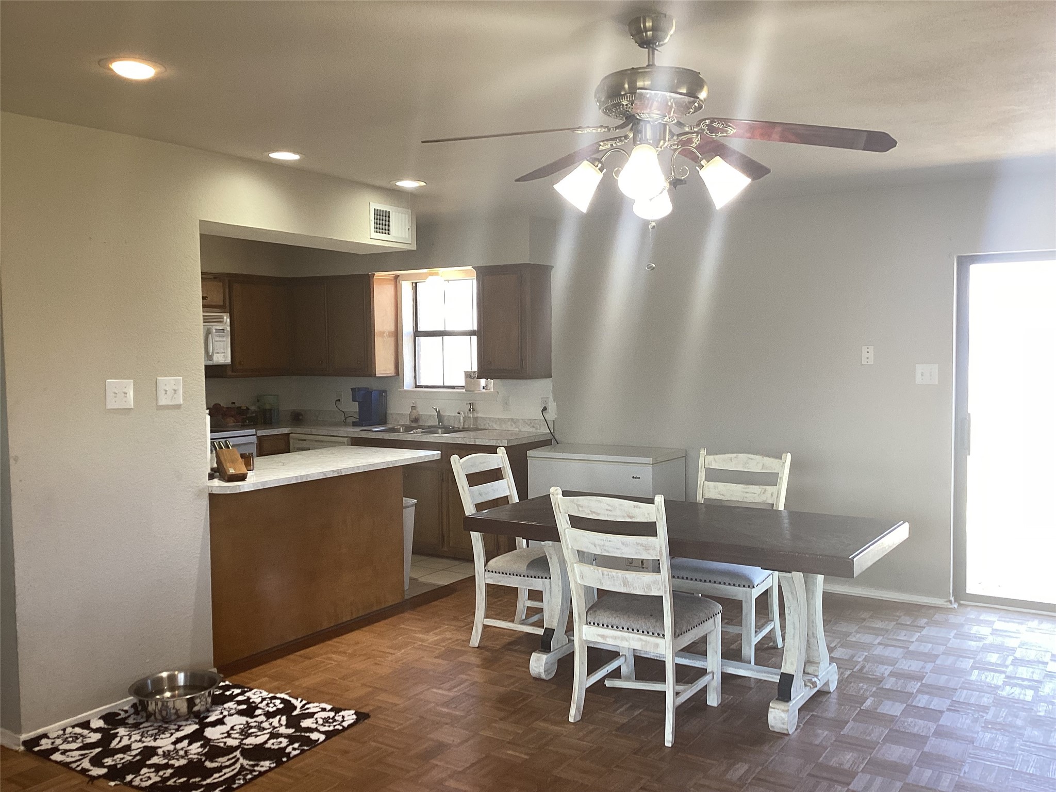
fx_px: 946
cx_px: 528
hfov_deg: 58.4
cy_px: 396
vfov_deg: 45.4
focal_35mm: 31
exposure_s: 1/50
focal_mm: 3.3
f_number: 2.4
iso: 64
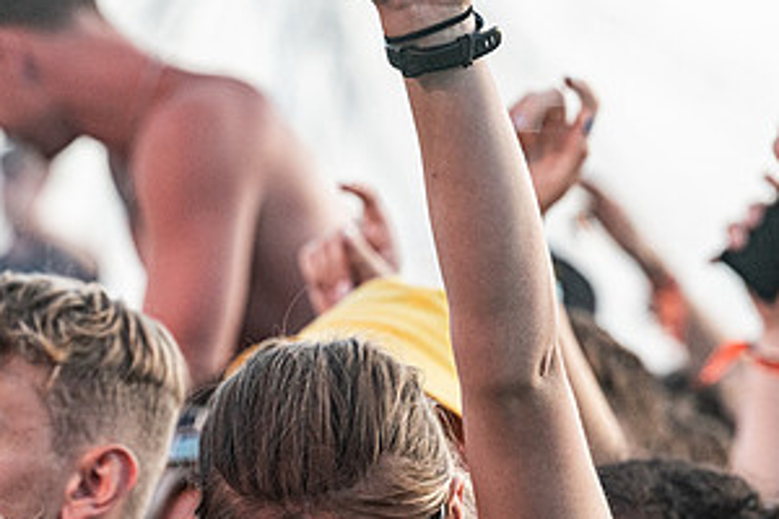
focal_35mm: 387
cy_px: 391
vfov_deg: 3.6
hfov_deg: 5.3
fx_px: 8374
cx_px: 164
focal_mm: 200
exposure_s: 1/1600
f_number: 5.6
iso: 320
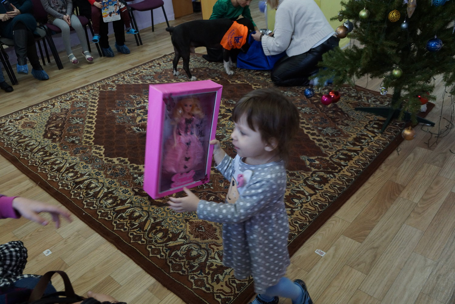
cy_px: 152
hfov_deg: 61.9
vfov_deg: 43.6
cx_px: 228
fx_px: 379
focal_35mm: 30
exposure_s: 1/40
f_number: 5.6
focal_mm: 20
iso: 800
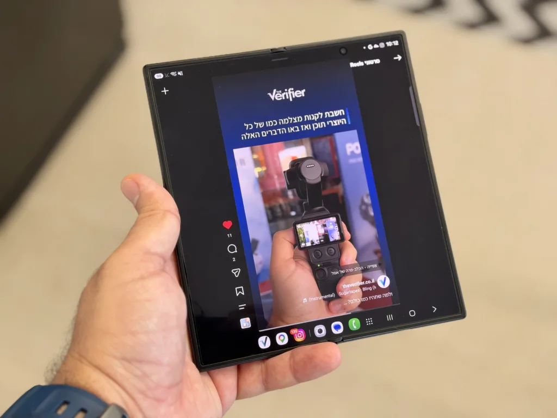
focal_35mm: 48
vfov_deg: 30.3
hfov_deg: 39.7
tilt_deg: -55.1
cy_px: 209
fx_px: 772
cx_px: 278
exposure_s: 1/66
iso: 400
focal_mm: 6.93
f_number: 4
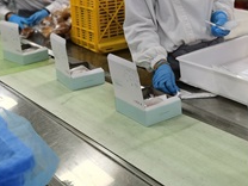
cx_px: 175
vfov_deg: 21.6
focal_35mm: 65
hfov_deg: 29.5
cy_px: -10
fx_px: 466
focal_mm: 5.56
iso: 125
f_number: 1.6
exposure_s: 1/120
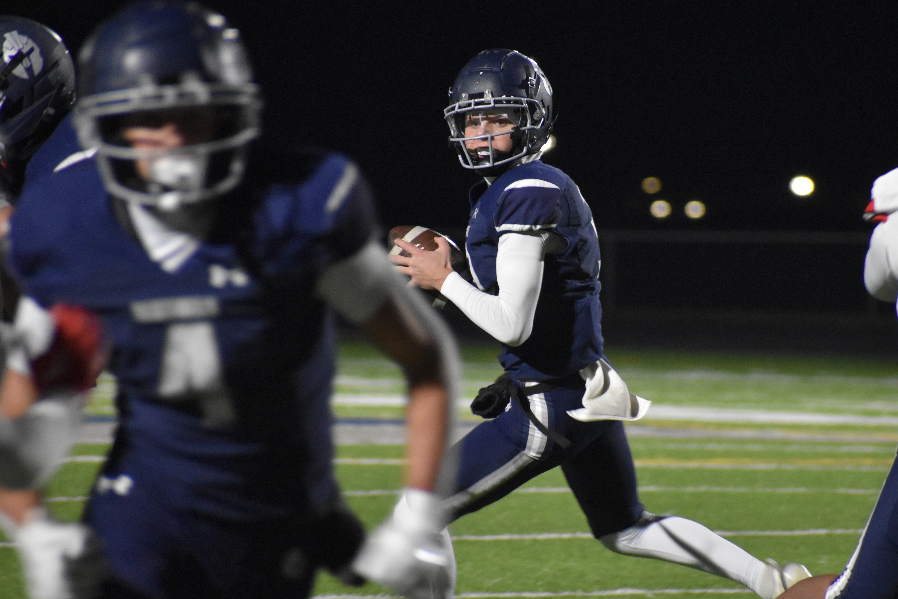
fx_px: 11224
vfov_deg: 3.1
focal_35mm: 450
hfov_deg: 4.6
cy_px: 300
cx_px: 449
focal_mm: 300
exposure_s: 1/200
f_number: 6.3
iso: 3200
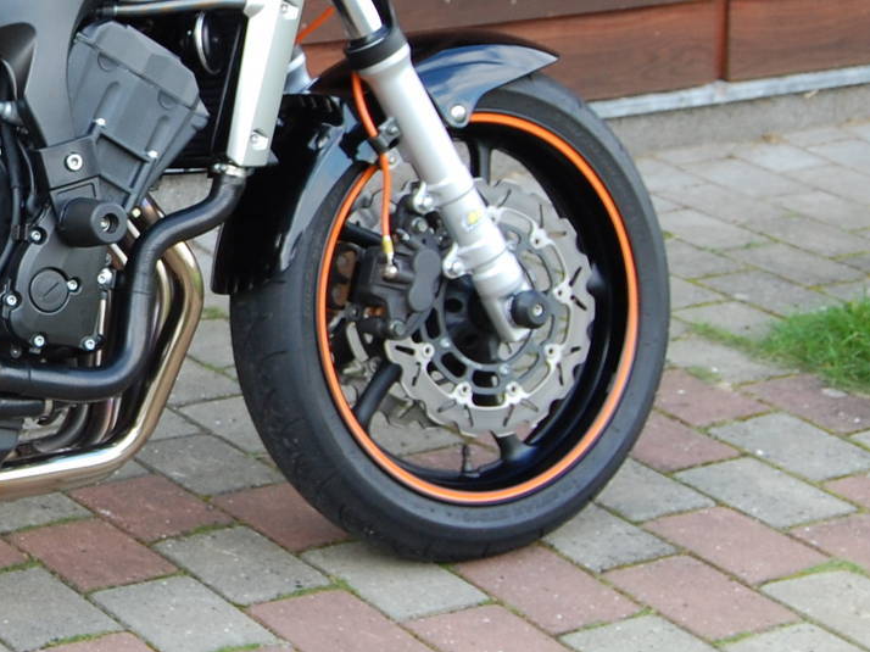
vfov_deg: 14.0
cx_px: -214
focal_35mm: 105
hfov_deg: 17.7
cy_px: 147
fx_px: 2638
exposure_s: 1/125
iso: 400
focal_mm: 26
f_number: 5.6
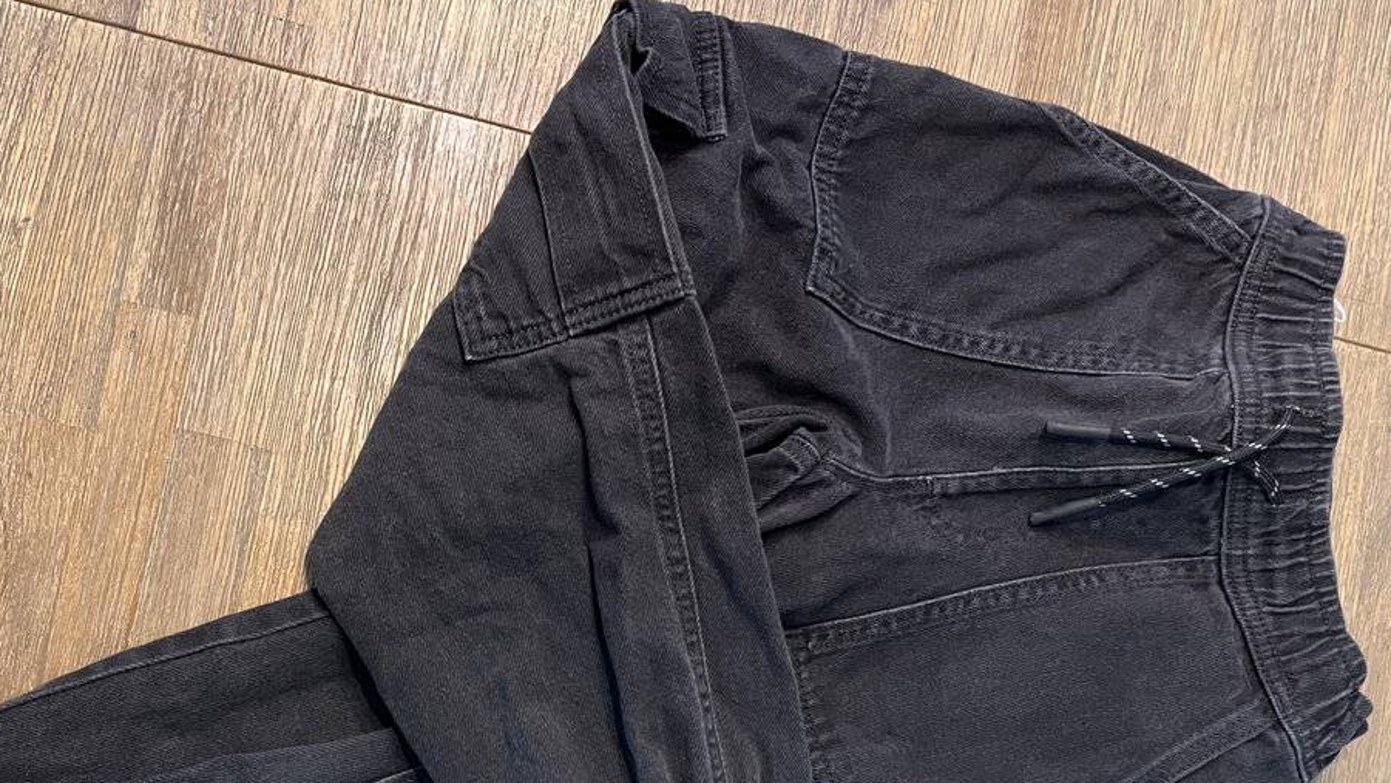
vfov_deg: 30.0
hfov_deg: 50.8
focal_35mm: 39
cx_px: 485
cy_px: 579
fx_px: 1439
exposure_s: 1/50
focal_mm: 5.1
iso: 400
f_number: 1.6
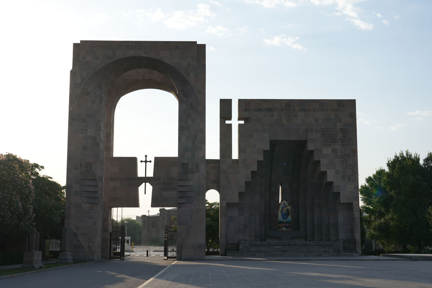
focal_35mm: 49
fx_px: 588
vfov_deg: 27.5
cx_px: 216
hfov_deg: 40.3
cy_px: 144
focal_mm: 49
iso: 100
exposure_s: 1/250
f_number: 8
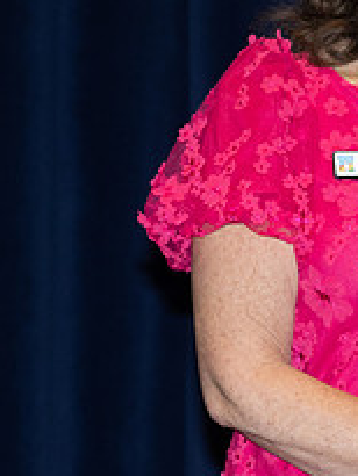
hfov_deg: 3.0
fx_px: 6791
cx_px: 777
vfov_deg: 4.0
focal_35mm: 493
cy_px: 252
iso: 640
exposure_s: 1/80
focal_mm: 115
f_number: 5.6
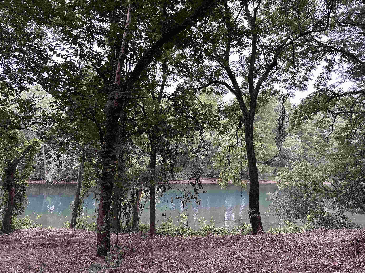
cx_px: 182
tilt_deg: +2.7
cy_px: 136
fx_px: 253
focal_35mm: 24
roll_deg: -1.3
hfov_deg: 71.6
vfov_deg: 56.8
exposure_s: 1/60
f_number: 1.78
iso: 400
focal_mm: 6.86
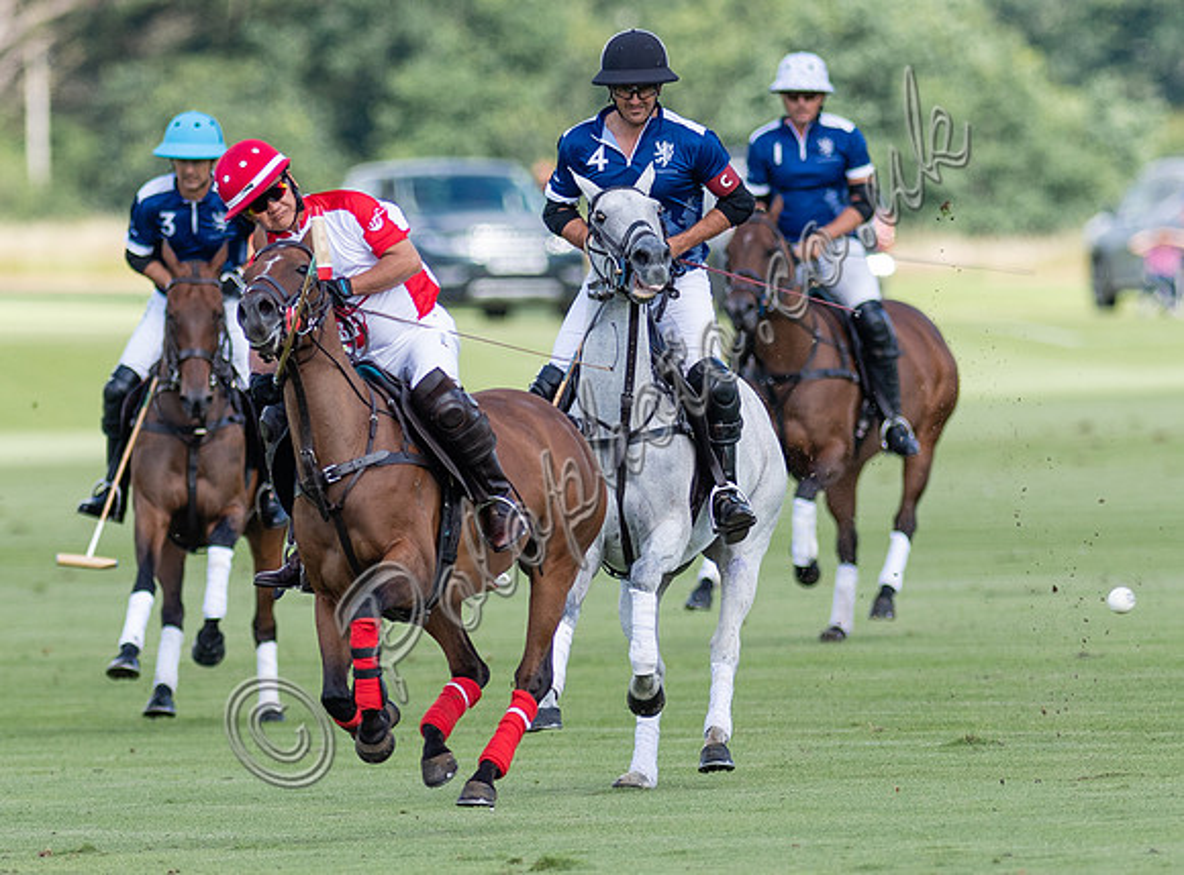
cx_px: 406
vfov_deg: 1.7
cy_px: 622
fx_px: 30398
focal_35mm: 893
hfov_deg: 2.2
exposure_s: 1/2500
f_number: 2.8
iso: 250
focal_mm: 300
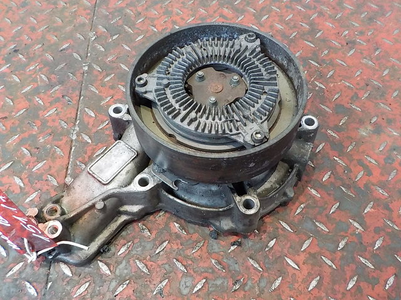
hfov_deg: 60.0
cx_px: 200
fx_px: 348
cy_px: 150
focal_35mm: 30
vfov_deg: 46.8
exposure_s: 1/15
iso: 800
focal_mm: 4.1
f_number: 3.3
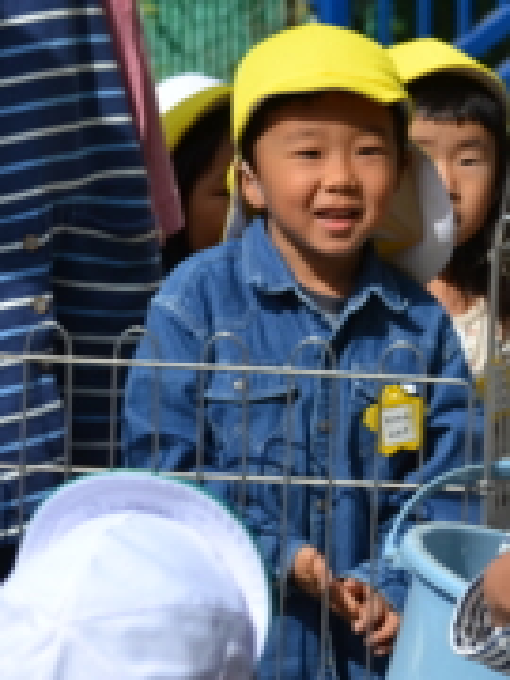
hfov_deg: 5.1
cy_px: 263
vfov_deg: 6.9
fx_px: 5657
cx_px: 703
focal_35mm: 288
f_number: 9
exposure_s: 1/320
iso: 100
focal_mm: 90
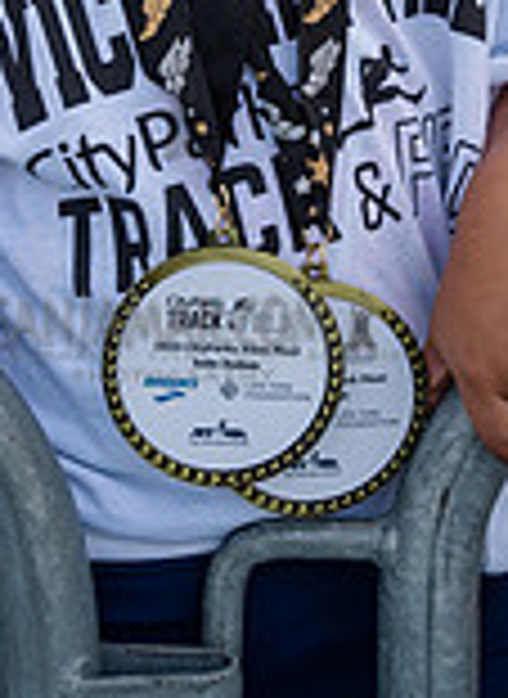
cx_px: 284
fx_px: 3069
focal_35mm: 154
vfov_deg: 12.6
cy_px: -150
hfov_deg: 9.5
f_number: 5.6
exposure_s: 1/1000
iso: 400
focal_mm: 35
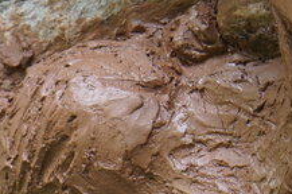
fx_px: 3005
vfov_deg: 3.7
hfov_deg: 5.5
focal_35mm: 371
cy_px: 43
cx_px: 331
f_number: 5.6
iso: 500
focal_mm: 67
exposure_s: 1/160
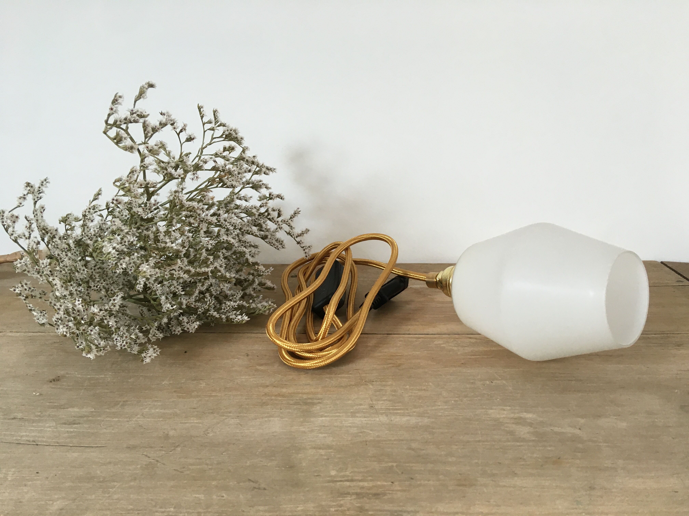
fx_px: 577
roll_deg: +0.7
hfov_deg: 61.7
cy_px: 258
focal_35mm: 29
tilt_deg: -15.2
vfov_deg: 48.2
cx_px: 344
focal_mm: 4.15
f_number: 2.2
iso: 40
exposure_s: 1/33
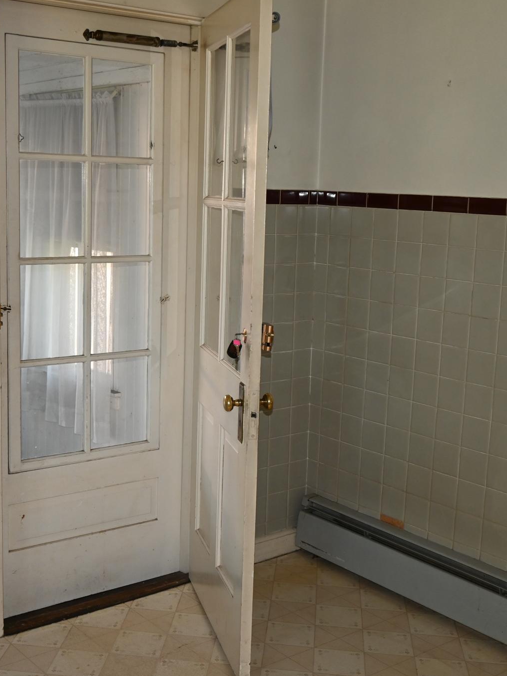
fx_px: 959
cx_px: 220
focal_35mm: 49
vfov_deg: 38.8
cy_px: 337
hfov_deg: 29.6
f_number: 4
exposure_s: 1/60
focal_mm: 22.5
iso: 500
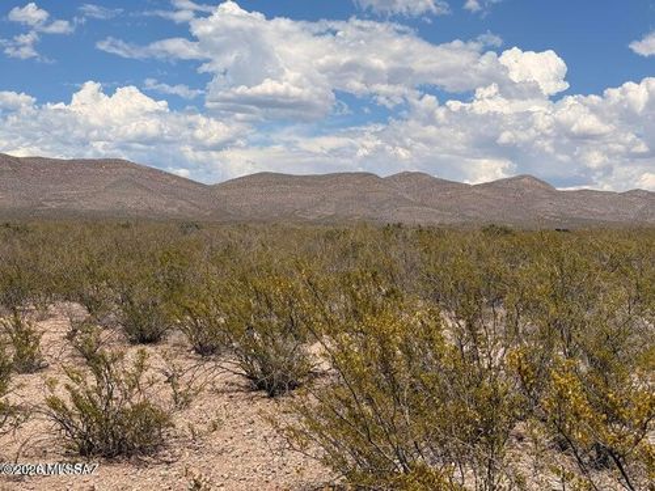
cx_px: 328
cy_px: 246
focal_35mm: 48
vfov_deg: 30.3
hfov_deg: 39.7
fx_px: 908
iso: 64
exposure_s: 1/8772
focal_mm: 6.76
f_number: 1.78
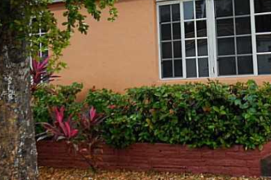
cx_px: 214
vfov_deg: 16.7
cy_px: 30
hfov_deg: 24.7
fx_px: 610
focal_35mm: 81
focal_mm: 6.8
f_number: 4.2
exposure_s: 1/200
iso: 125
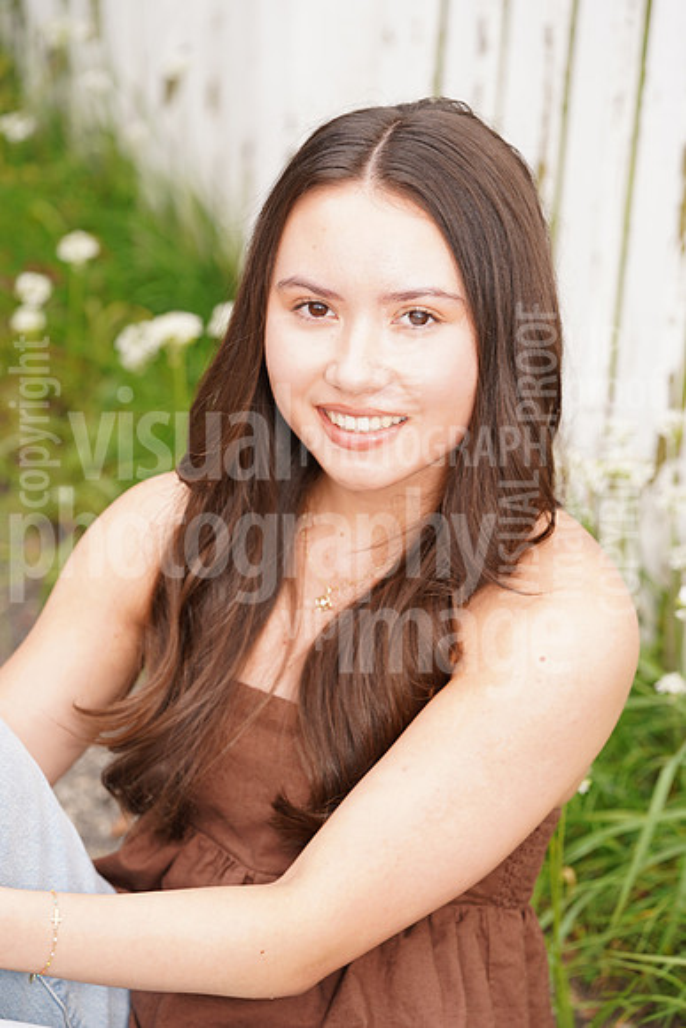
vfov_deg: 16.4
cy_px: 514
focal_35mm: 125
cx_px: 343
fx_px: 3571
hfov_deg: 11.0
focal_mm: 125
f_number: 4.5
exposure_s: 1/100
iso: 100
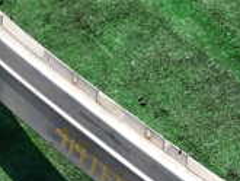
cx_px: 272
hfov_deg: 17.4
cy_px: 212
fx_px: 756
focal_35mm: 109
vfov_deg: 13.3
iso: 100
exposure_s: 1/160
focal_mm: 5.4
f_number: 9
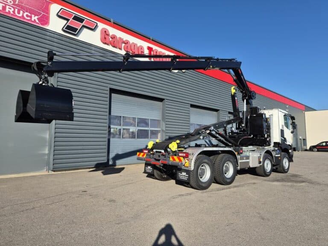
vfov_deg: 58.9
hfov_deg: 73.9
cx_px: 164
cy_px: 123
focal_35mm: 23
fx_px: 218
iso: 25
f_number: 1.8
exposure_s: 1/1700
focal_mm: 5.4
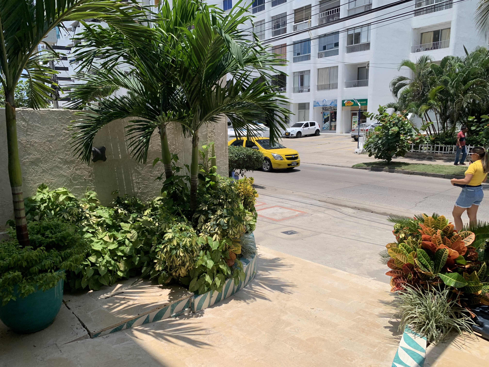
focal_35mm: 26
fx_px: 367
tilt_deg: -4.9
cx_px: 244
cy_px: 184
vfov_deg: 53.1
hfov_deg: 67.3
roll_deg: +3.6
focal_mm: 4.25
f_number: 1.8
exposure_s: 1/2545
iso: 25
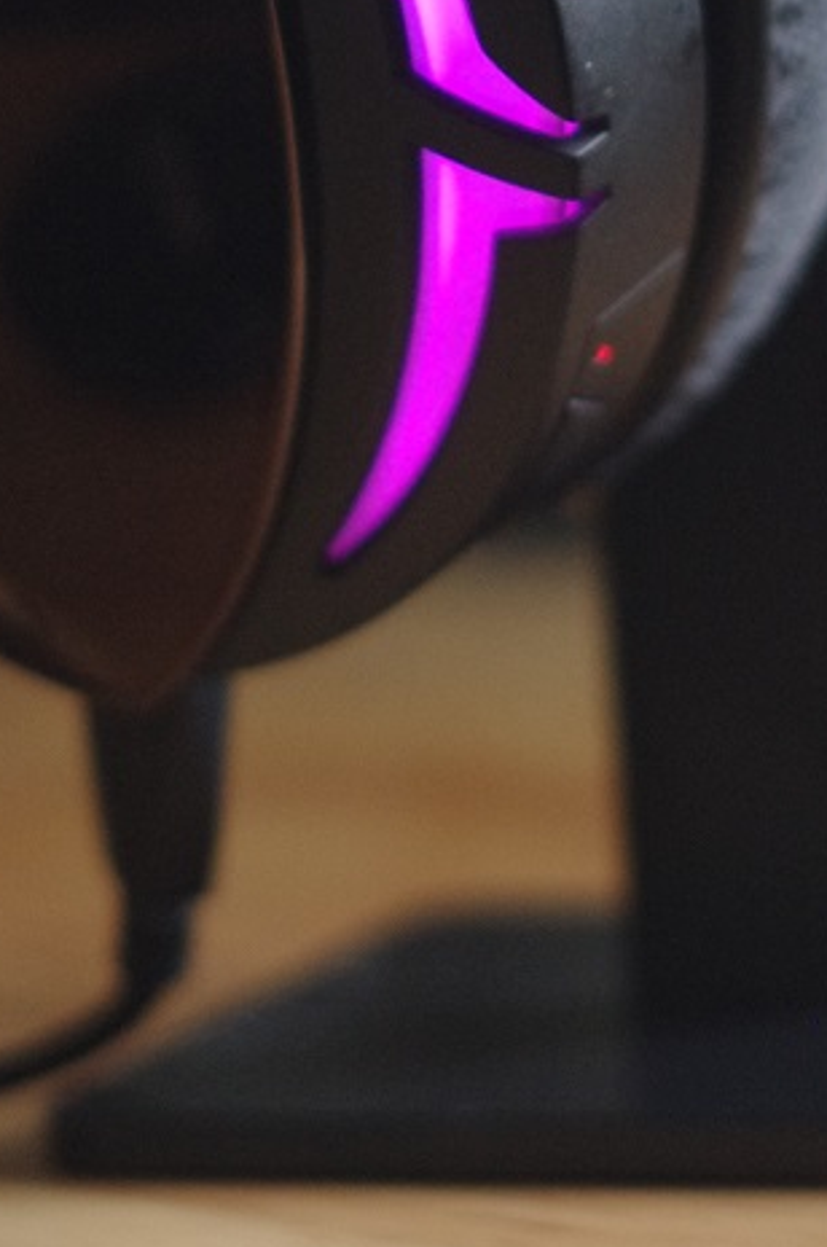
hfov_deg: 6.6
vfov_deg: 9.8
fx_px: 7154
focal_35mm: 207
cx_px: 542
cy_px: -288
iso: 1600
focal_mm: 50
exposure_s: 1/100
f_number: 2.8
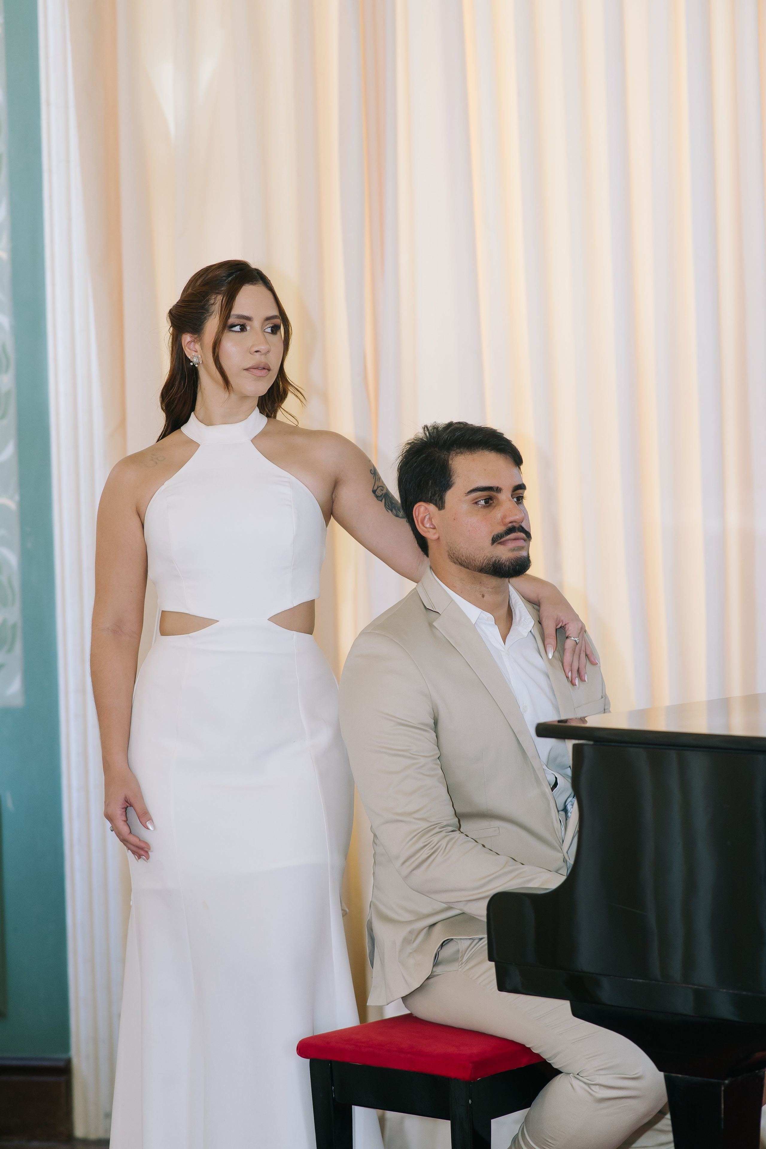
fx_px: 2713
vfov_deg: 23.9
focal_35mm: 85
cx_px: 383
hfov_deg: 16.1
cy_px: 574
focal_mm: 85
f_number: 3.2
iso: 400
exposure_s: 1/200
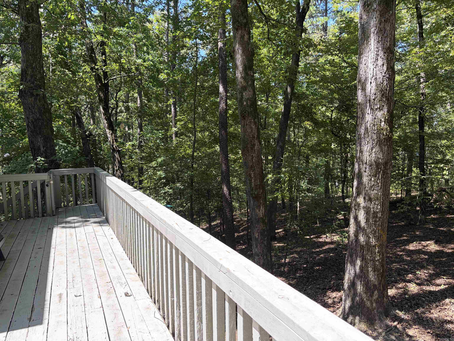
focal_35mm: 26
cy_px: 170
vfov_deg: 53.1
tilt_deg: -4.5
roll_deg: +0.9
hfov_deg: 67.3
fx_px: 341
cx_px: 227
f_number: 1.6
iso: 64
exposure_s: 1/801
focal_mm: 5.96
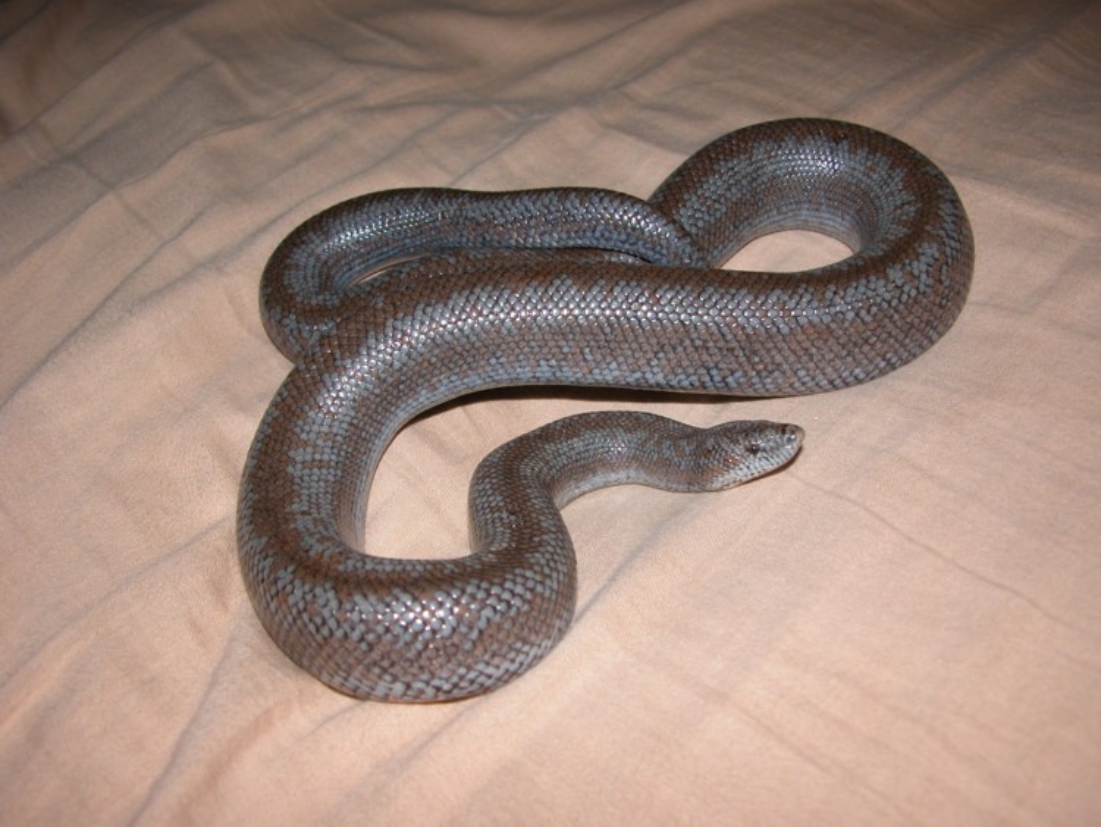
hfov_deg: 52.6
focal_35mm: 35
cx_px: 550
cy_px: 414
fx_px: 1114
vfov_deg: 40.7
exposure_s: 1/60
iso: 100
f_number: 2.8
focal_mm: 8.9
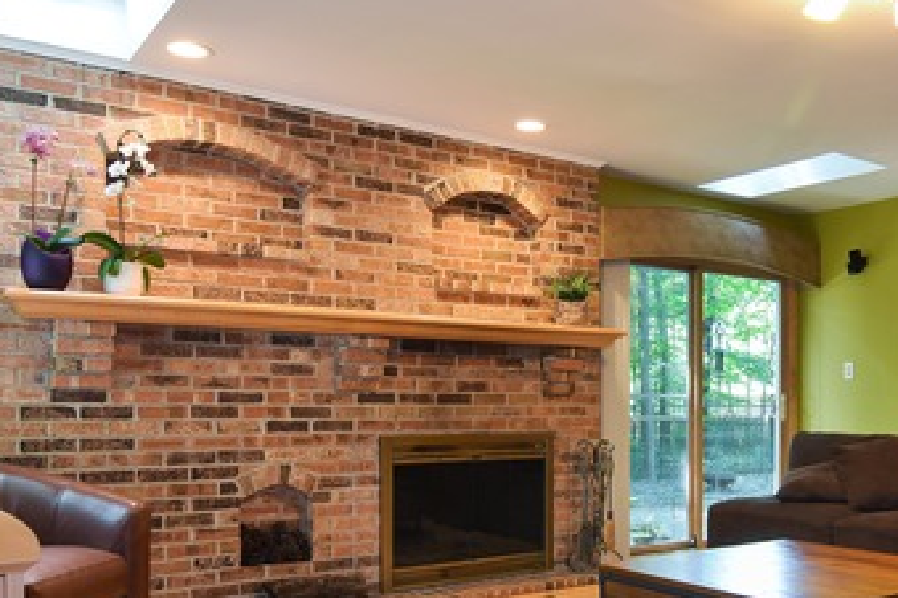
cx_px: 636
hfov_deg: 54.0
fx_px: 848
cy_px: 411
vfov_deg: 38.3
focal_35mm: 34
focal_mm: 12
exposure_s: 1/3
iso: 200
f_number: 8
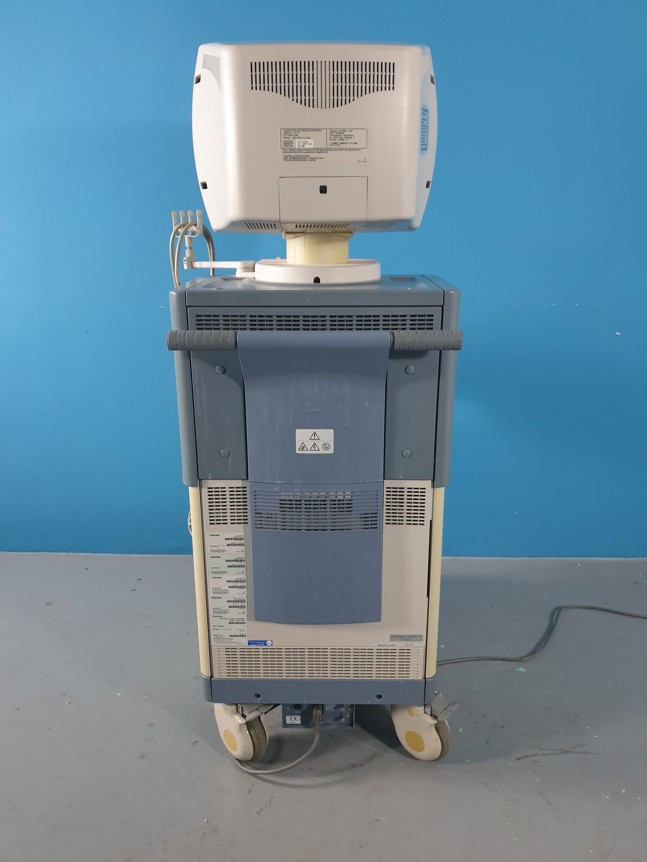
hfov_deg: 53.1
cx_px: 324
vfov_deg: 67.3
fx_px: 648
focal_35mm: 26
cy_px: 431
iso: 160
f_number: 1.5
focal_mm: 4.3
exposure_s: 1/50
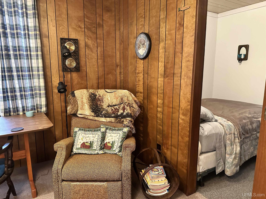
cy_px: 100
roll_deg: -0.2
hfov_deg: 71.6
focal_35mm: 24
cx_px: 133
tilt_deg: -8.6
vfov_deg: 56.8
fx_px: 184
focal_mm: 6.86
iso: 800
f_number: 1.78
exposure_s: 1/40
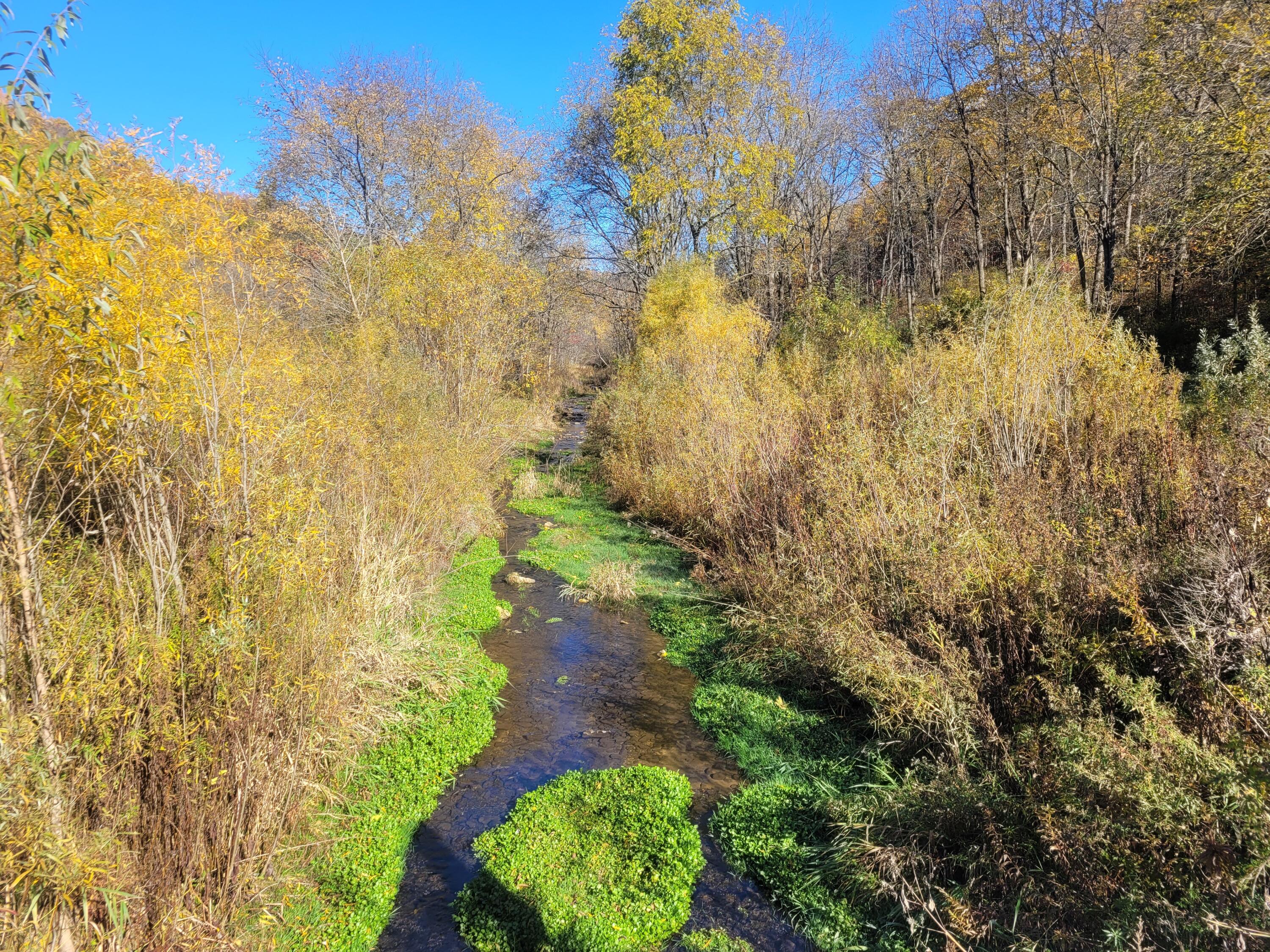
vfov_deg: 53.1
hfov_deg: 67.3
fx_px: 954
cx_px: 635
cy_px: 476
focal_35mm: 26
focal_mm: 5.4
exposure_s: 1/1067
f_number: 1.8
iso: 40
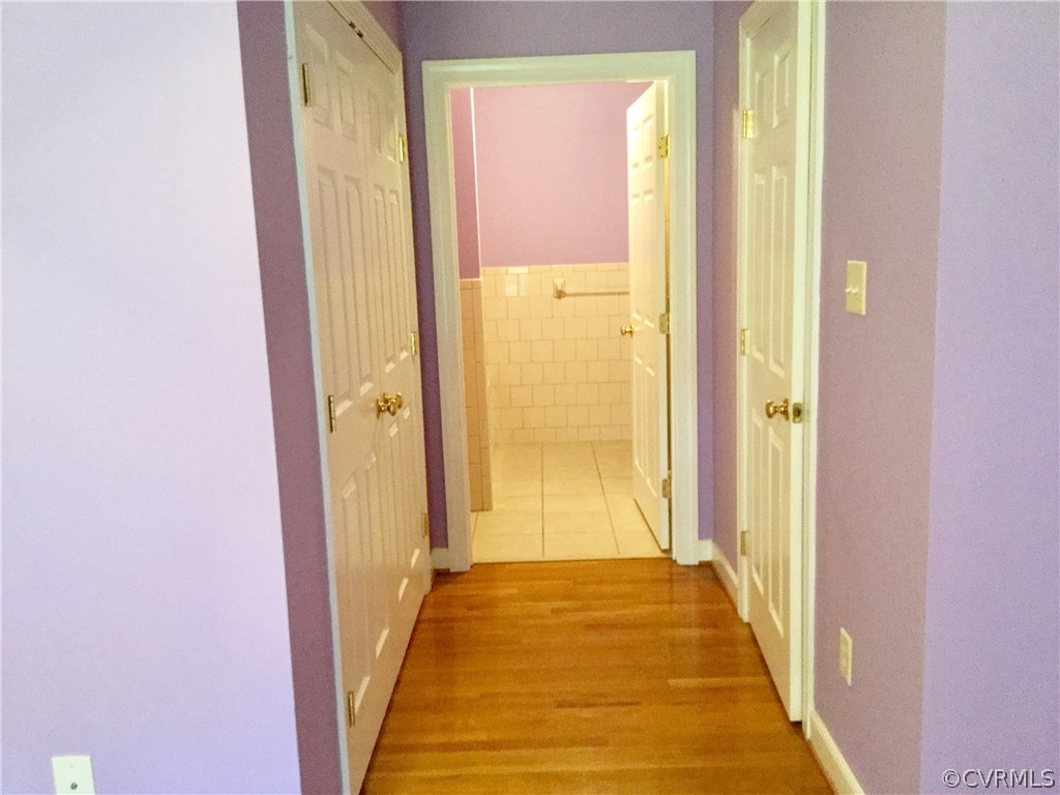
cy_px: 398
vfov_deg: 45.4
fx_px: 949
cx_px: 530
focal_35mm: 31
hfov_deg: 58.4
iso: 250
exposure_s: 1/15
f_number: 2.4
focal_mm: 3.3
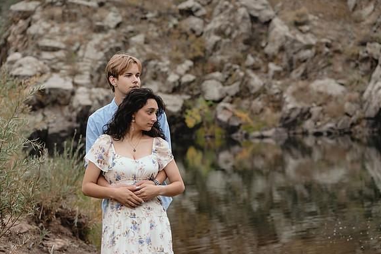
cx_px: 190
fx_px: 751
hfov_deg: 28.5
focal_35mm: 71
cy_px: 128
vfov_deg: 19.2
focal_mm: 70
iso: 320
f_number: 3.5
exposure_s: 1/250
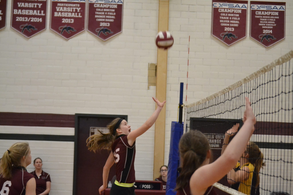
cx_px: 146
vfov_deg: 14.7
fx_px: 757
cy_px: 98
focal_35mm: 93
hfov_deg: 21.9
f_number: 4.2
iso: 3600
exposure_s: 1/200
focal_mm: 62
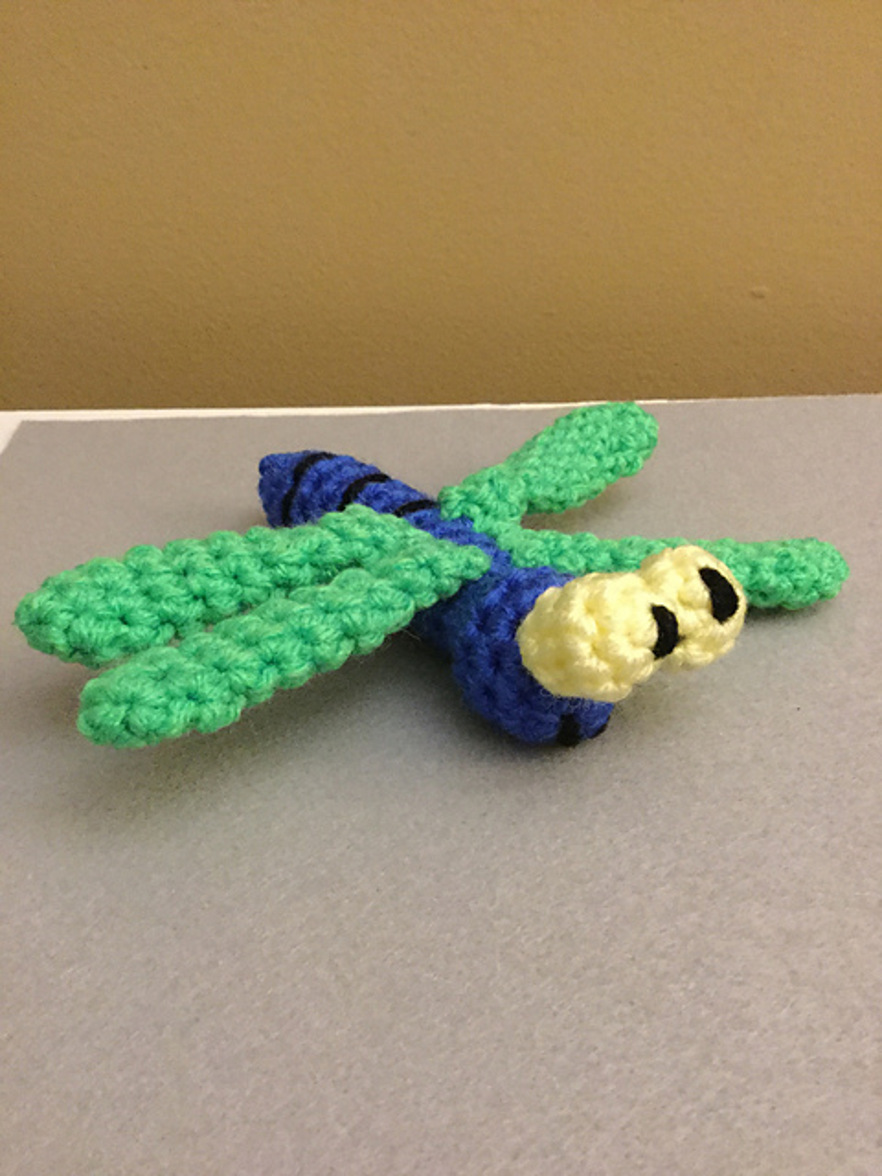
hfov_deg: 45.4
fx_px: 1053
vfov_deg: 58.4
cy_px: 588
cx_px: 441
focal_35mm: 31
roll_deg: +2.7
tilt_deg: -32.1
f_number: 2.4
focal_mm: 3.3
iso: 640
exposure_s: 1/15
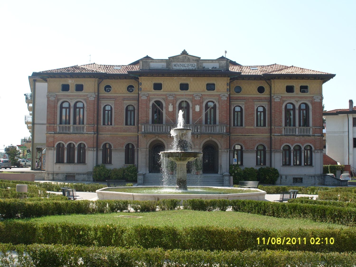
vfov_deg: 29.1
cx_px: 178
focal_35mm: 50
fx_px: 514
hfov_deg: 38.2
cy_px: 134
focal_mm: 11.1
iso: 80
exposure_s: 1/350
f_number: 5.7
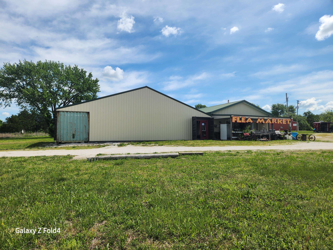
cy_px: 125
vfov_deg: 58.9
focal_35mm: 23
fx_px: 221
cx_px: 166
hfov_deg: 73.9
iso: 20
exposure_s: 1/2510
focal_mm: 5.4
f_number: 1.8
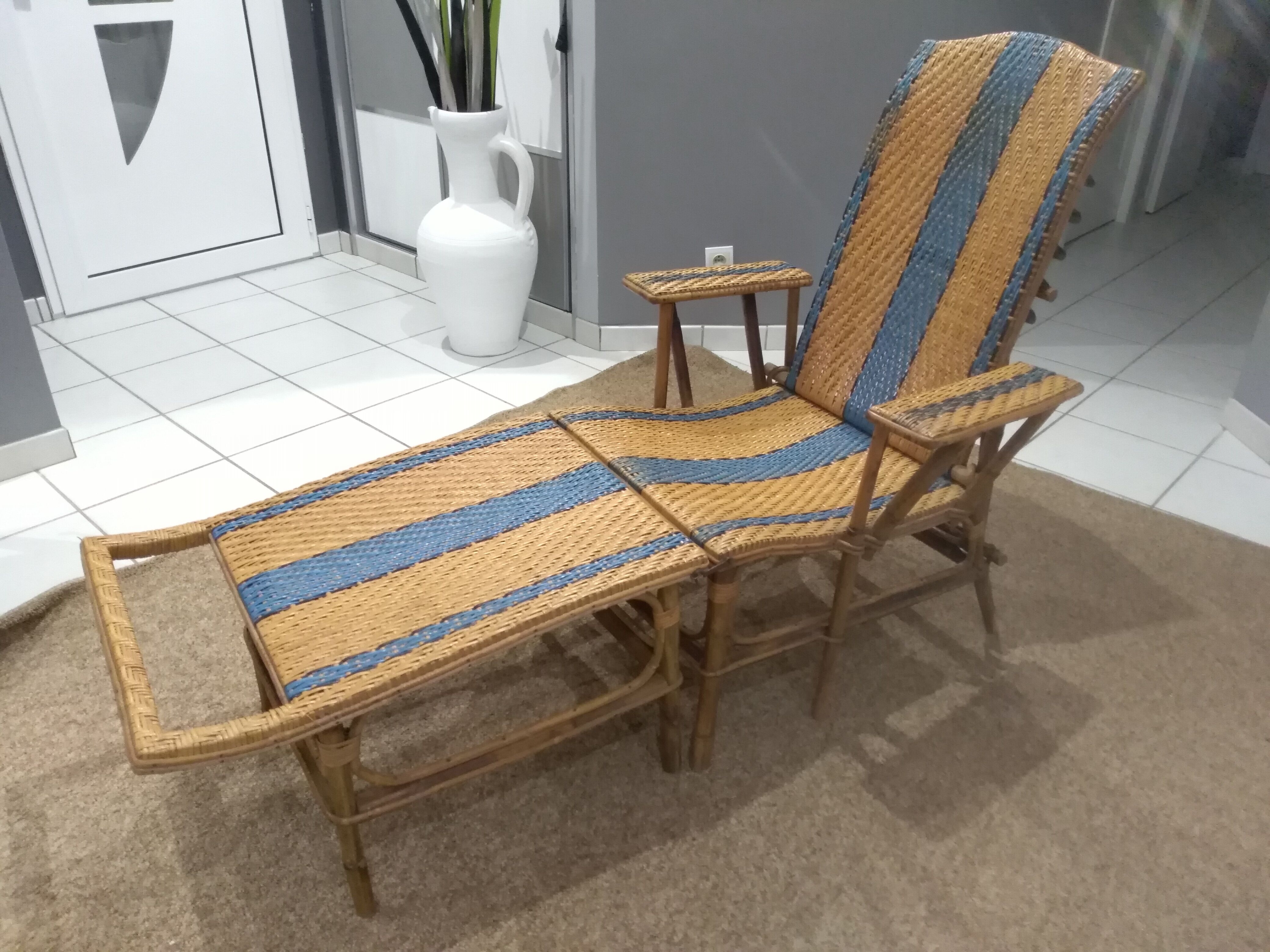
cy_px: 476
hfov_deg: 67.3
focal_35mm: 26
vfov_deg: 53.1
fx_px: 954
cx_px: 635
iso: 844
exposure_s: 1/16.7
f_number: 2
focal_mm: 3.54
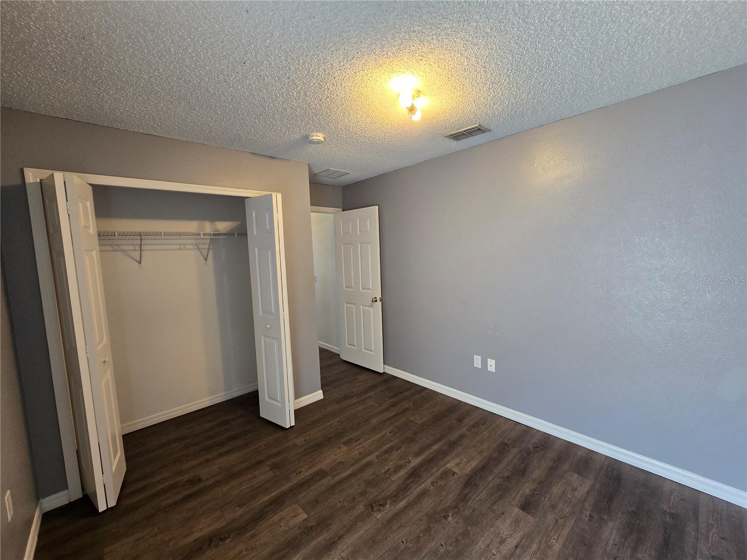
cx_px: 374
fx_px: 281
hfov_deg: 106.2
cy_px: 280
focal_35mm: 13
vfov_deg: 89.9
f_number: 2.2
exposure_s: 1/60
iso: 160
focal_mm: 2.2
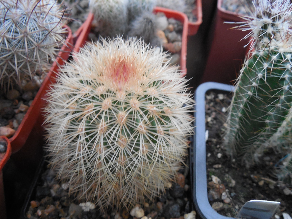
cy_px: 110
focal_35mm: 31
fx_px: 261
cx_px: 146
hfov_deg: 58.4
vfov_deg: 45.4
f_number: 3.6
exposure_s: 1/13
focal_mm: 5.6
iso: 400
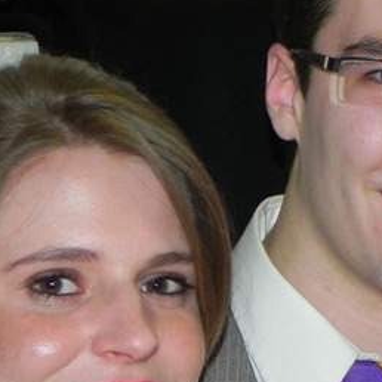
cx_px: 423
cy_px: 244
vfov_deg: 7.5
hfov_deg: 7.5
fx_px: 2909
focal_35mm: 233
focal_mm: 15.1
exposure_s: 1/30
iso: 200
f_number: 4
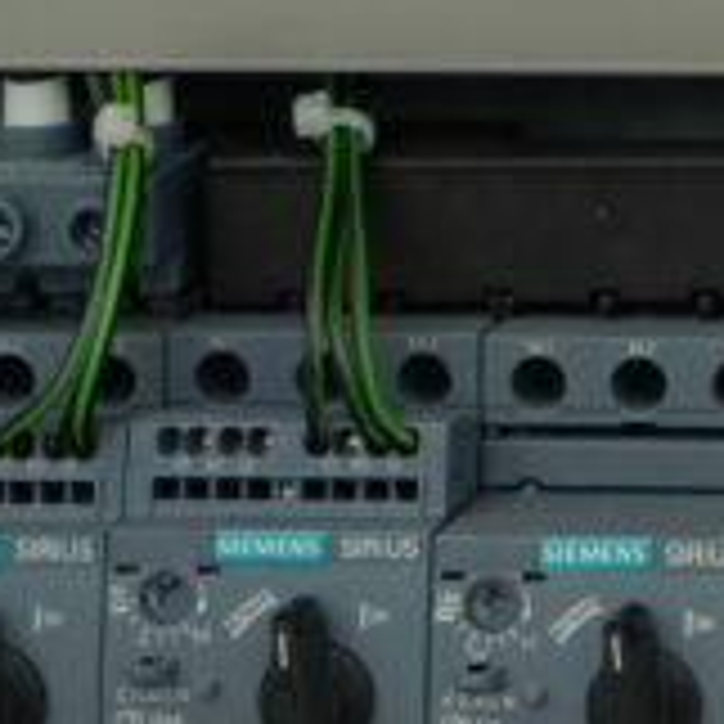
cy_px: -717
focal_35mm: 206
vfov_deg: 8.1
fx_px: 4875
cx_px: 1772
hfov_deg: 7.8
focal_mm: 38
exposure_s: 1/125
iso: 100
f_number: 4.5
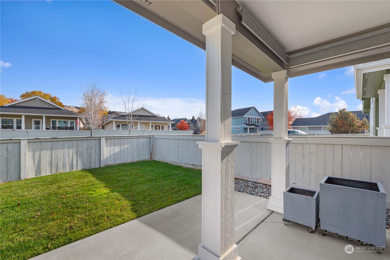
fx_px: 163
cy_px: 130
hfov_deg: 100.4
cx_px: 195
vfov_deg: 77.4
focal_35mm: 15
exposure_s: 1/250
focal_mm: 15
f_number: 7.1
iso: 100
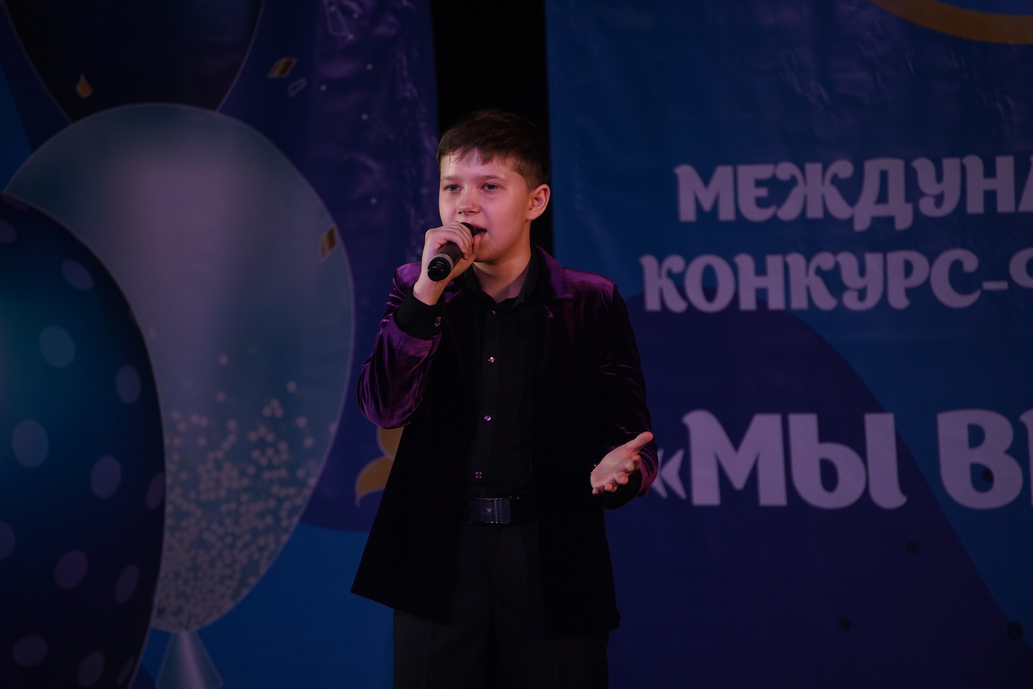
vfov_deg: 4.6
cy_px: 344
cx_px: 516
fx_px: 8608
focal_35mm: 300
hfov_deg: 6.9
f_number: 6.3
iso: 1600
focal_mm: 300
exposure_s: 1/250
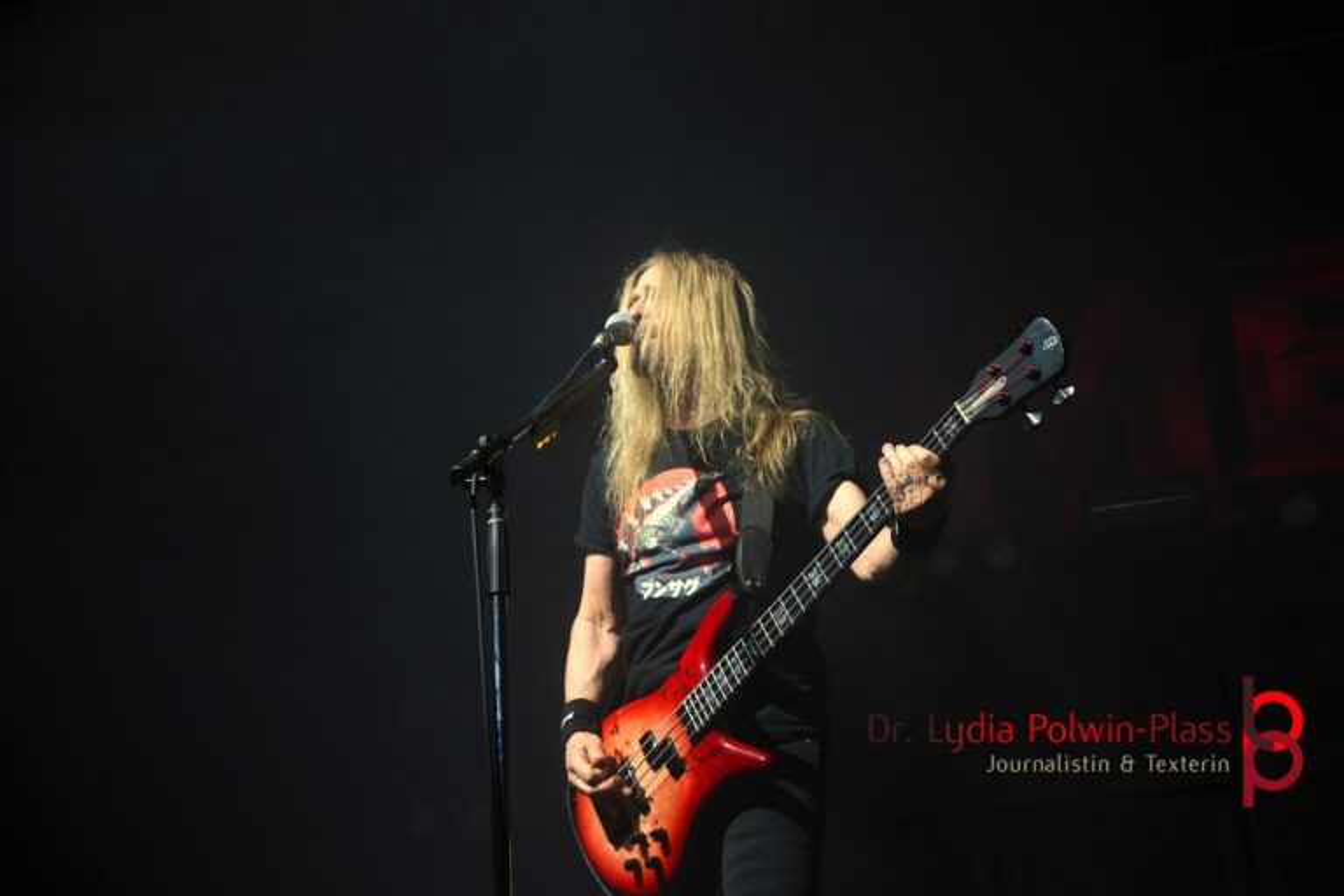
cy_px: 448
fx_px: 2128
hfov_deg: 35.1
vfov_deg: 23.8
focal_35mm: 57
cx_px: 672
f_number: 4
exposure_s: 1/160
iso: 800
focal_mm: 38
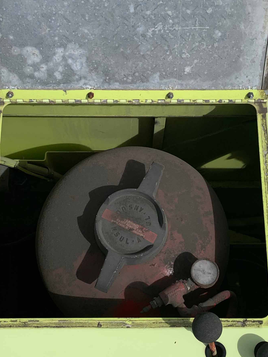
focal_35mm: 59
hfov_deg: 24.8
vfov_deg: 32.7
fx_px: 609
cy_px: 160
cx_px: 145
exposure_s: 1/5405
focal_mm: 4.25
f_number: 1.8
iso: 25
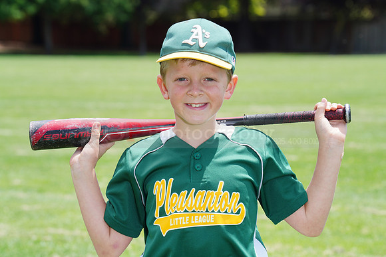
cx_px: 193
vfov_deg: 7.0
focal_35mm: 195
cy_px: 128
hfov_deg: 10.5
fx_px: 2091
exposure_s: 1/200
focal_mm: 195
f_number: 10
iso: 200
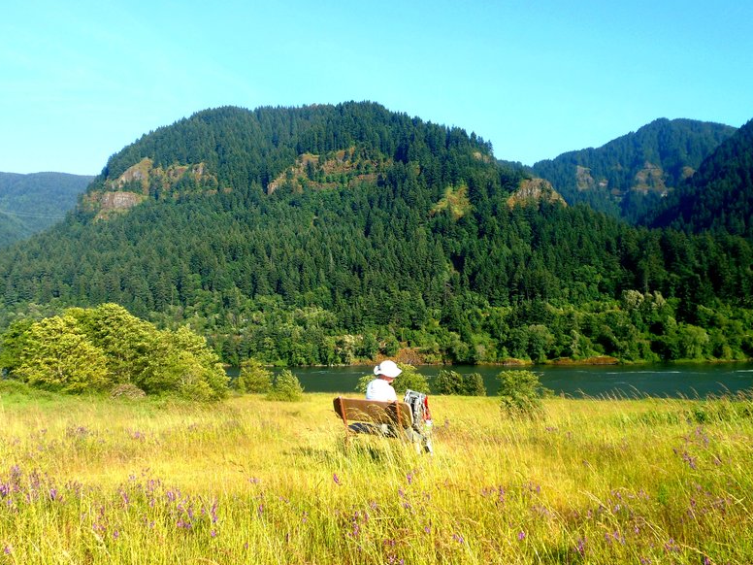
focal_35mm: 29
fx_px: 631
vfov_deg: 48.2
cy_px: 258
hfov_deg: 61.7
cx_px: 375
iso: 80
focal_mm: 4.5
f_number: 3.2
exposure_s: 1/500
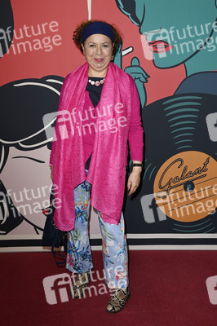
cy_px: 163
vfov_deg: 39.6
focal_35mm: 50
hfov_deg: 26.9
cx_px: 108
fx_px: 453
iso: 500
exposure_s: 1/200
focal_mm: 50
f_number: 5.6
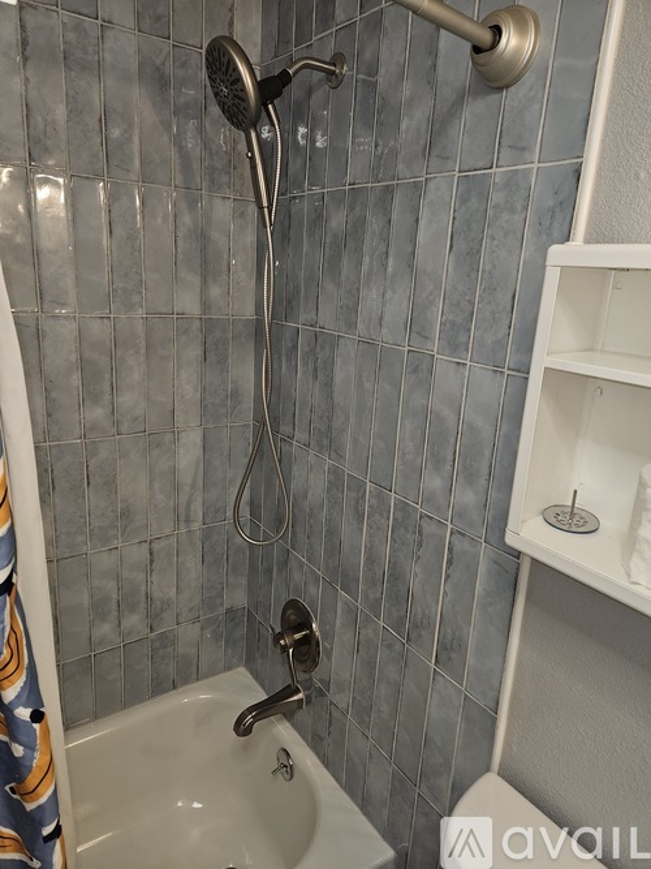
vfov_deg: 73.9
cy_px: 434
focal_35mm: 23
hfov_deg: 58.9
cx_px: 326
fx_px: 577
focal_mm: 5.4
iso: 160
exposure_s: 1/24
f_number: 1.8
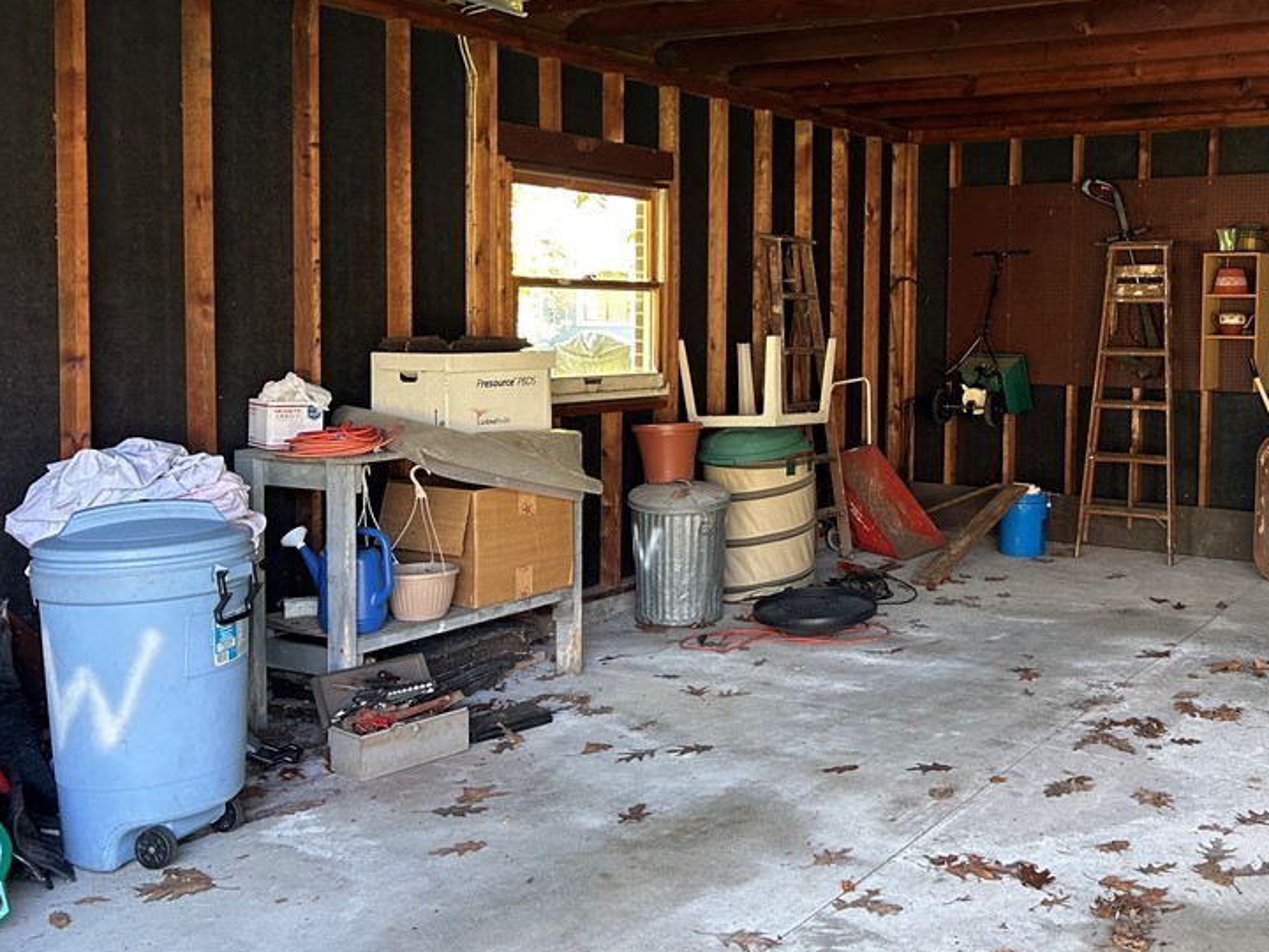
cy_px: 370
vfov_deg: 38.5
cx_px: 872
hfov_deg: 49.0
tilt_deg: -2.0
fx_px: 1356
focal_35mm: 37
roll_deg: -0.3
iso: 125
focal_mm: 5.7
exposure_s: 1/82
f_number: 1.5
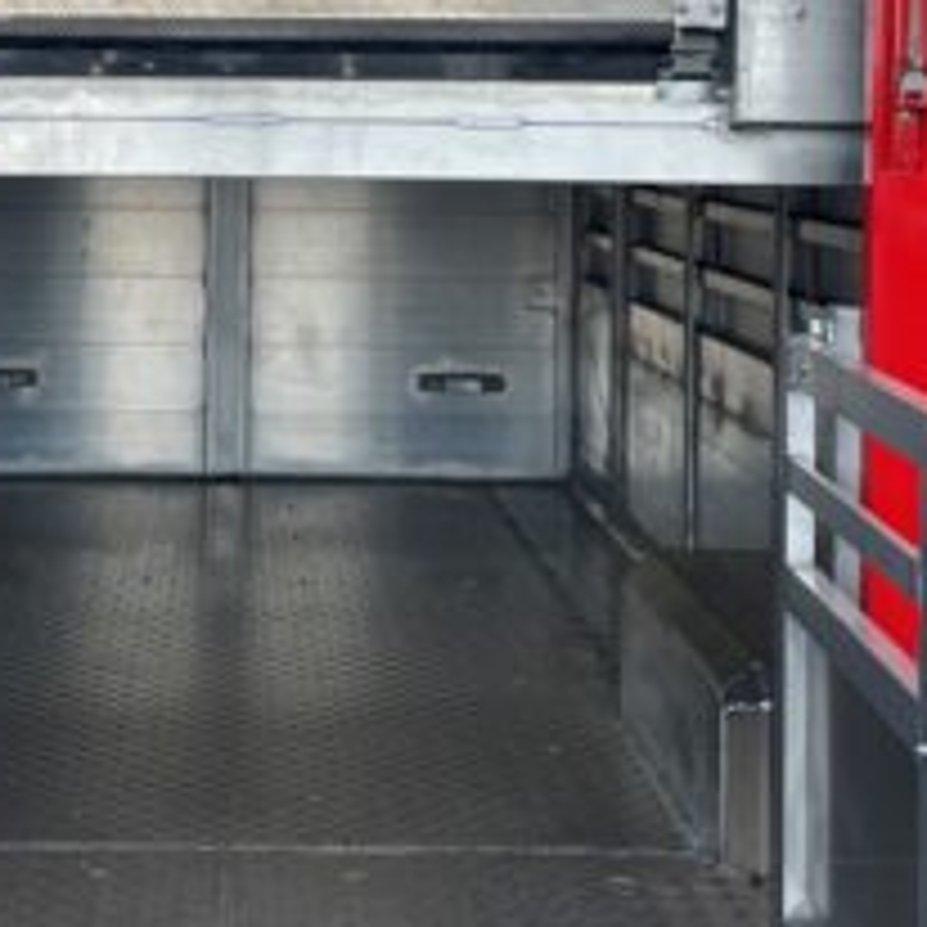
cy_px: 148
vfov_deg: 25.2
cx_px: 207
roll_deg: +0.2
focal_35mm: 67
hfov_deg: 25.4
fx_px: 2030
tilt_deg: -0.9
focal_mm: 4.2
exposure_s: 1/2451
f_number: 1.6
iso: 32
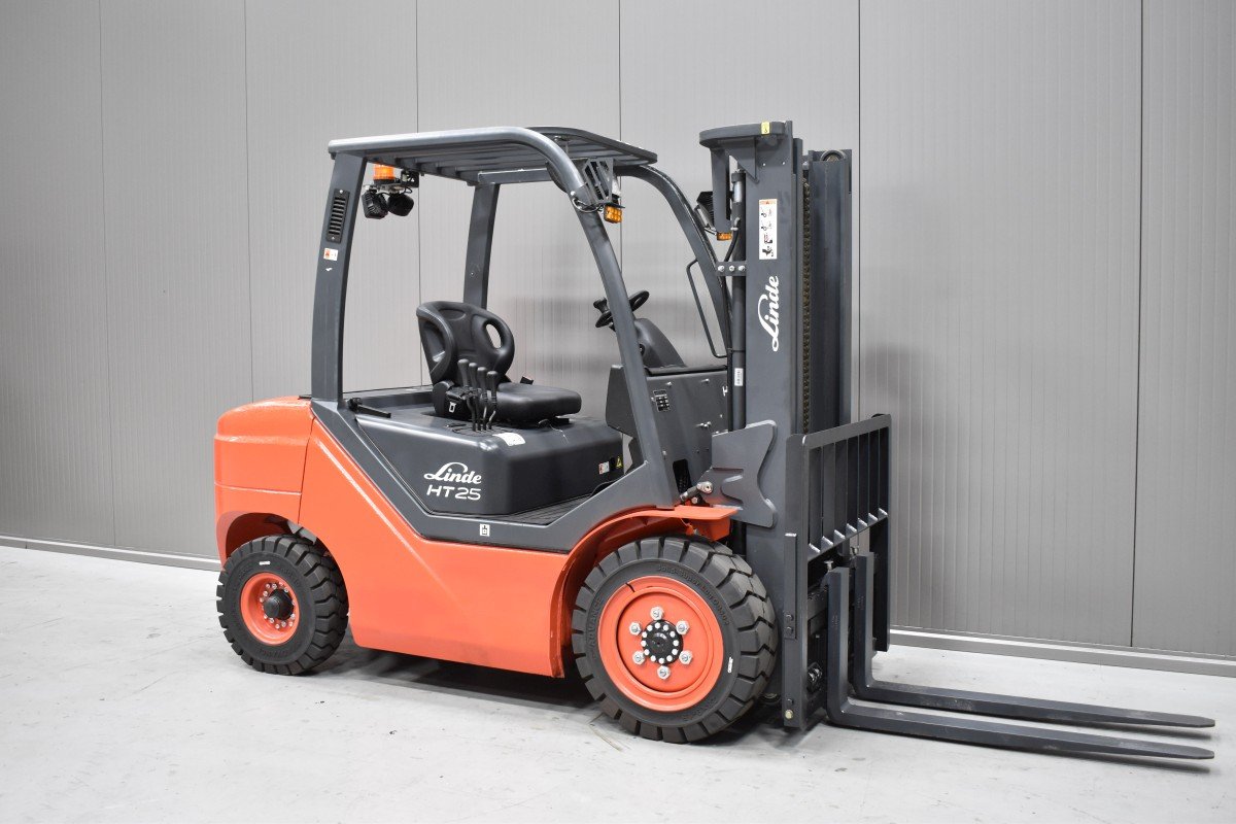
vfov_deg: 38.4
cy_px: 412
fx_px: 1184
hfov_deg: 55.1
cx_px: 618
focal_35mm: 34
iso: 1250
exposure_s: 1/30
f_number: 4.5
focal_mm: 23
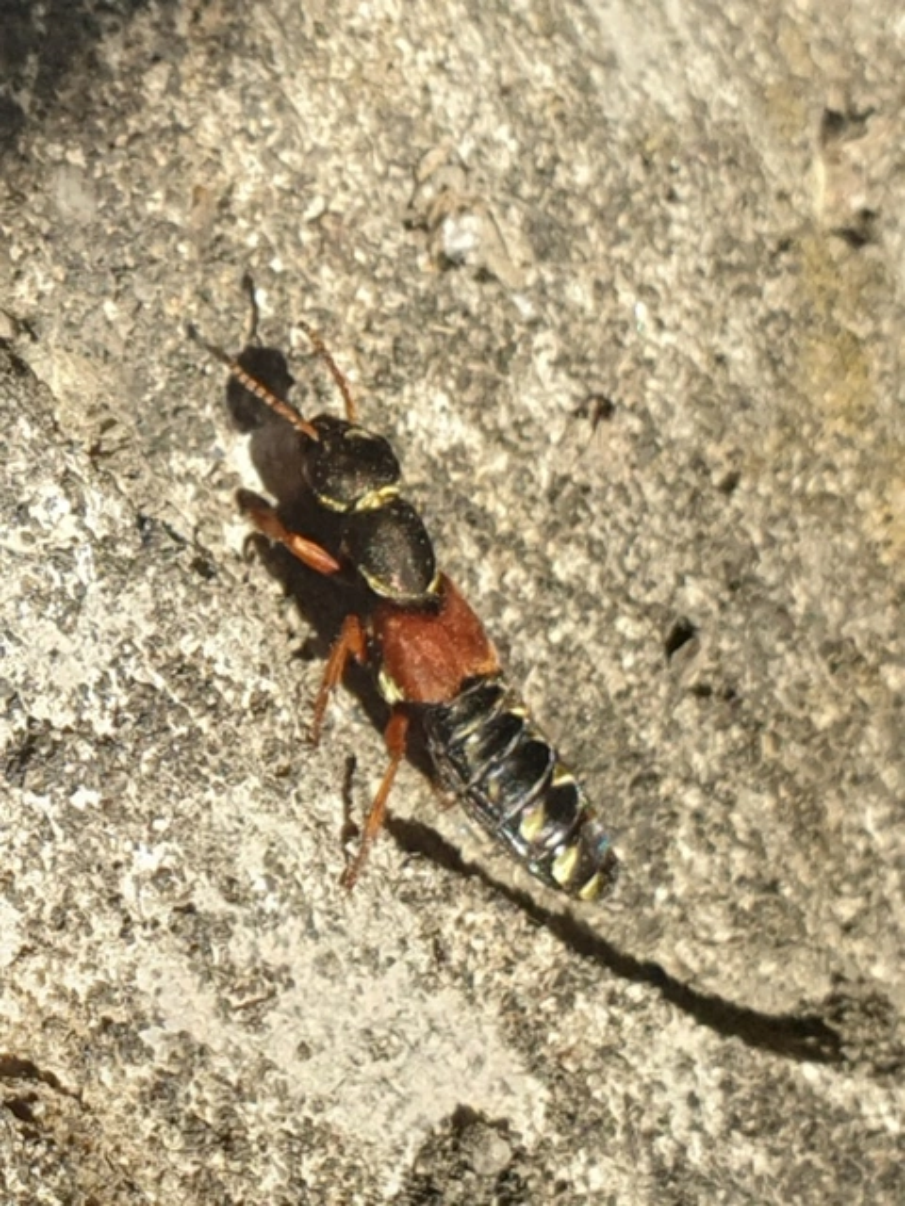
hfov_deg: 53.1
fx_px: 906
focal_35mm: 26
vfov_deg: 67.3
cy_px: 603
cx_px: 452
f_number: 2.4
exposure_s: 1/919
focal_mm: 4.3
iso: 50
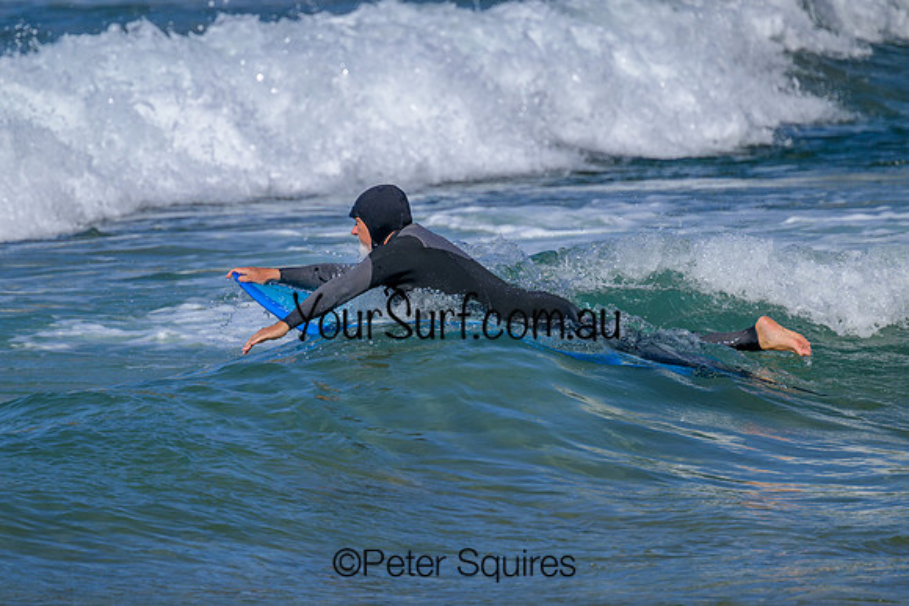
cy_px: 340
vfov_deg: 2.1
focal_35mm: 655
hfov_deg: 3.1
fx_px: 16533
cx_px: 424
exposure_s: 1/2000
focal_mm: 560
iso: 400
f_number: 8
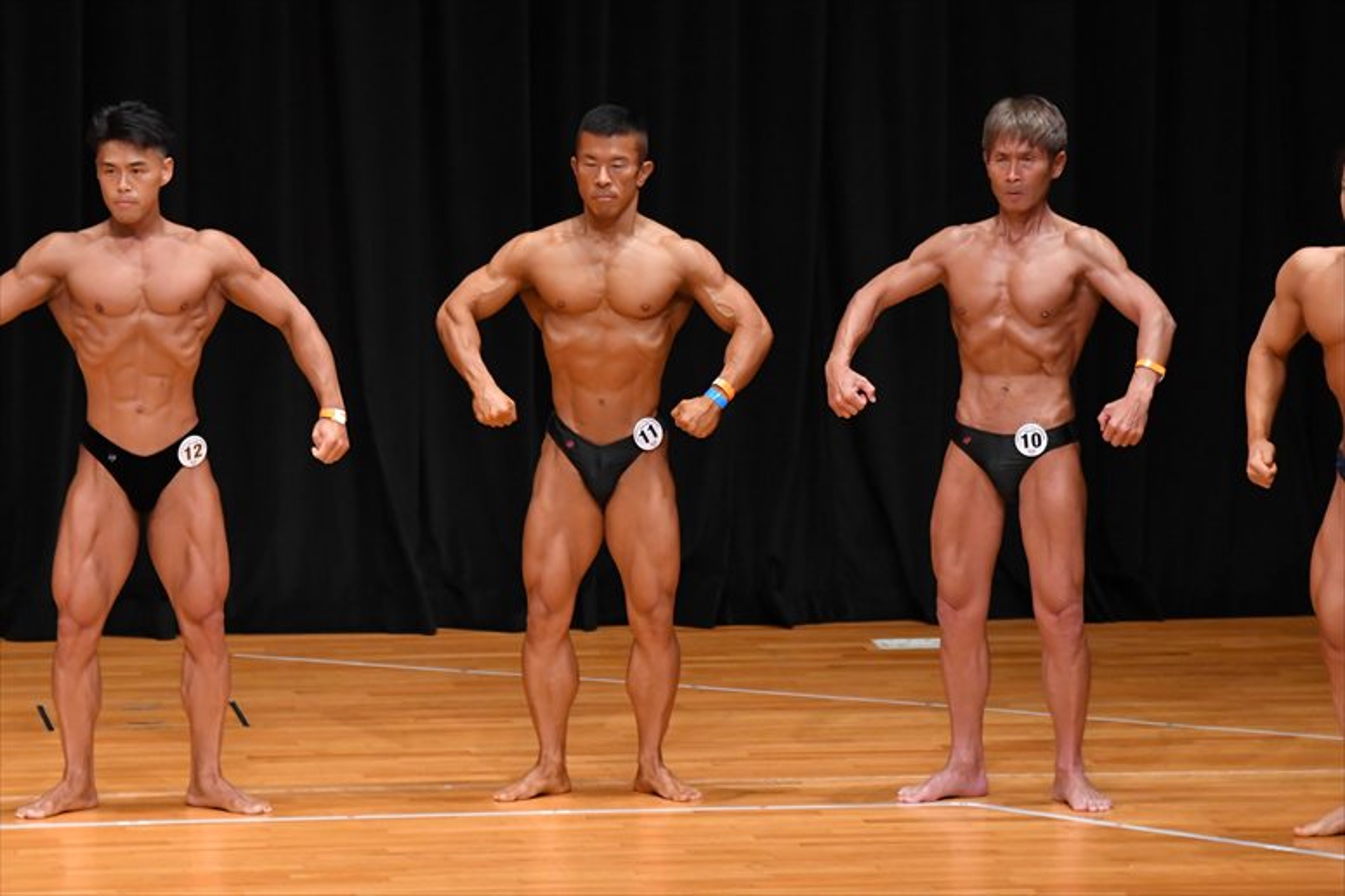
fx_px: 10083
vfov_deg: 5.1
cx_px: 672
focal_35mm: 270
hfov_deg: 7.6
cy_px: 448
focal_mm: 180
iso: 4000
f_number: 5.6
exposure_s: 1/400
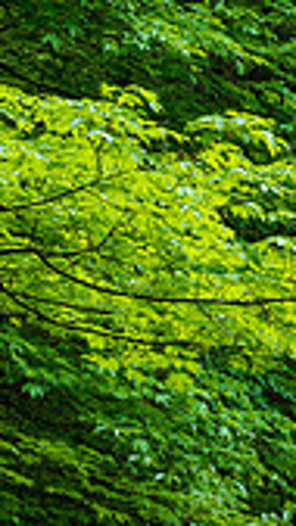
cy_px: 291
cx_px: -499
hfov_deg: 3.9
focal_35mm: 305
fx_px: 4258
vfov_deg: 7.1
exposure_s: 1/1.67
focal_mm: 85
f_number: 13
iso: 64
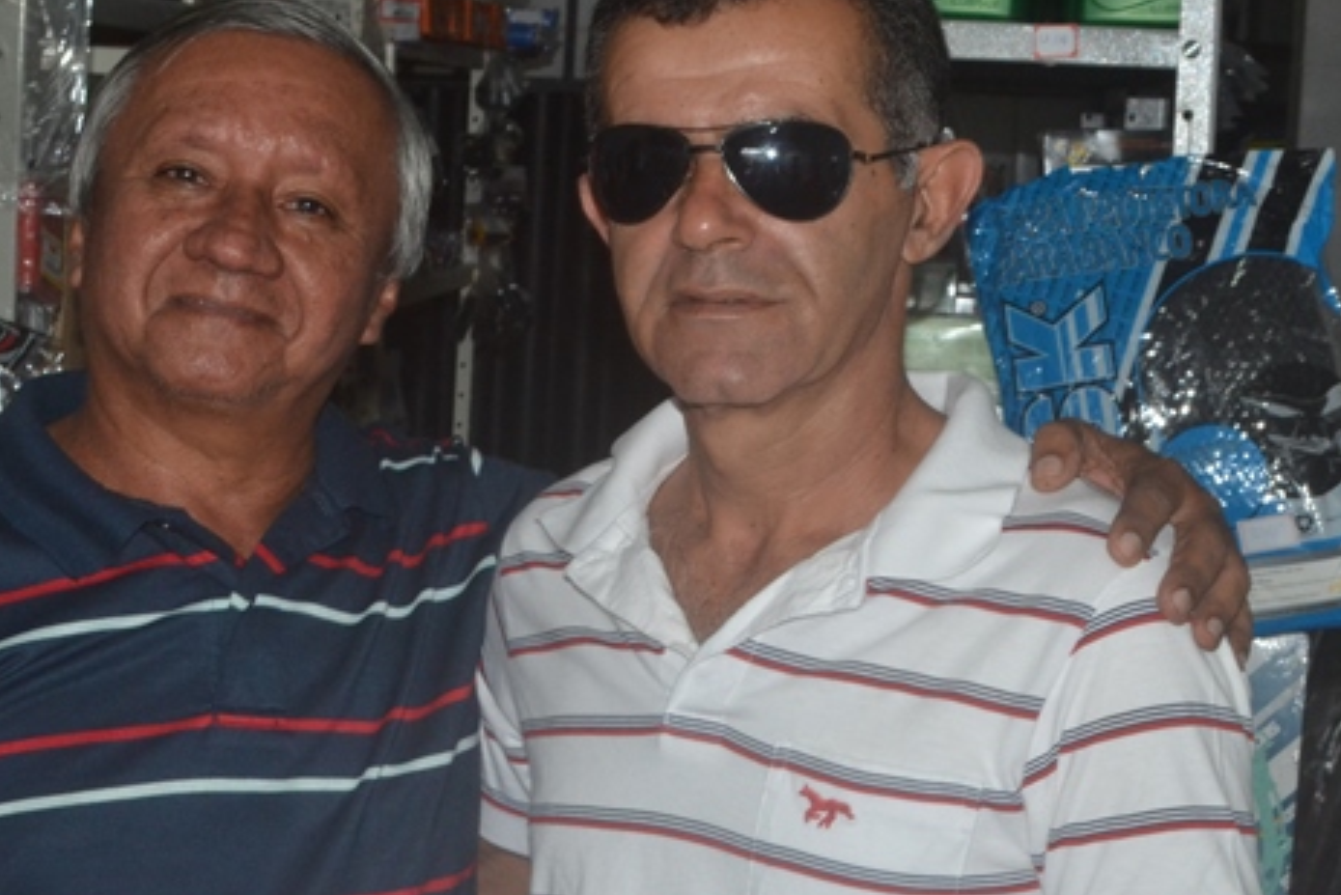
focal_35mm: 87
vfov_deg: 15.7
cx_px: 582
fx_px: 3242
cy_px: 491
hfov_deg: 23.4
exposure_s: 1/60
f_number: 16
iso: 1600
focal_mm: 42
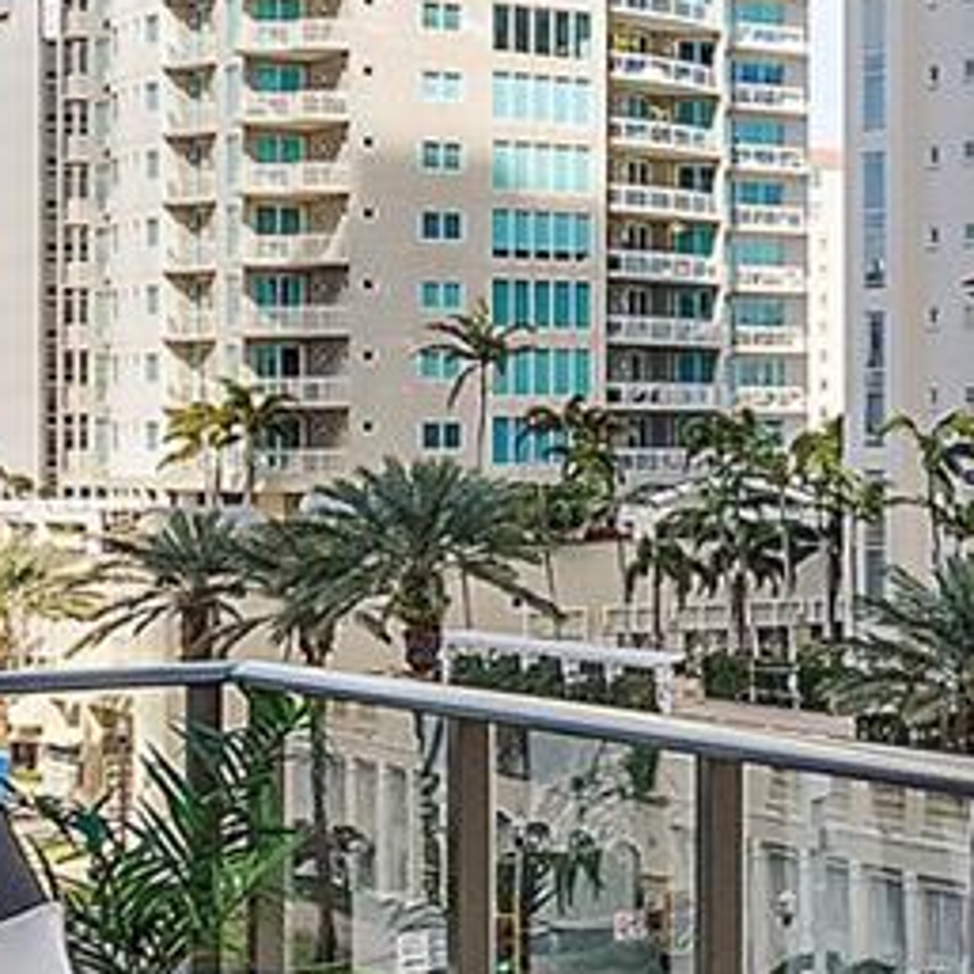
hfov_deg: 14.7
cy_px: 485
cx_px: 2130
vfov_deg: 19.3
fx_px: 2865
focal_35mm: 90
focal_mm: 17
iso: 1600
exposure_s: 1/2500
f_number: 9
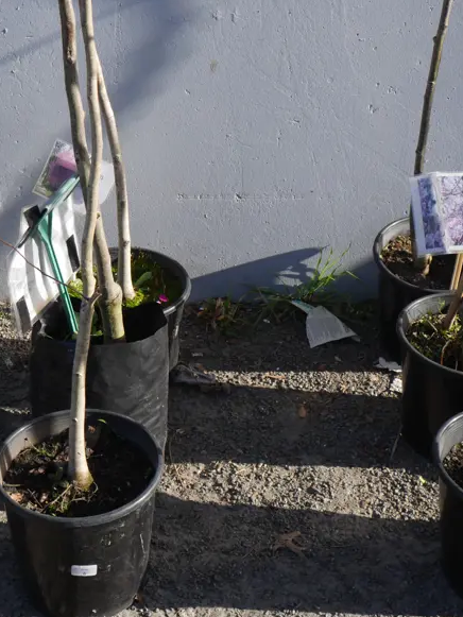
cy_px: 85
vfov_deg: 28.1
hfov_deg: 21.8
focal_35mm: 67
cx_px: 140
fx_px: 1194
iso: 200
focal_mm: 19
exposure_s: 1/250
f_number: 7.1
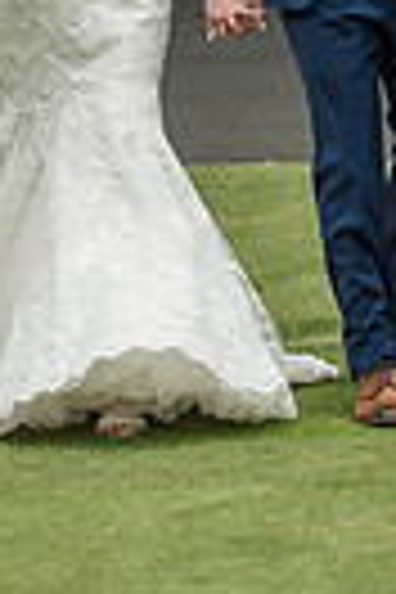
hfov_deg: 3.8
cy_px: -45
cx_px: 4
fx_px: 5890
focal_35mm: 357
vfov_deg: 5.8
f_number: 4
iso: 800
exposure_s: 1/1600
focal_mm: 105
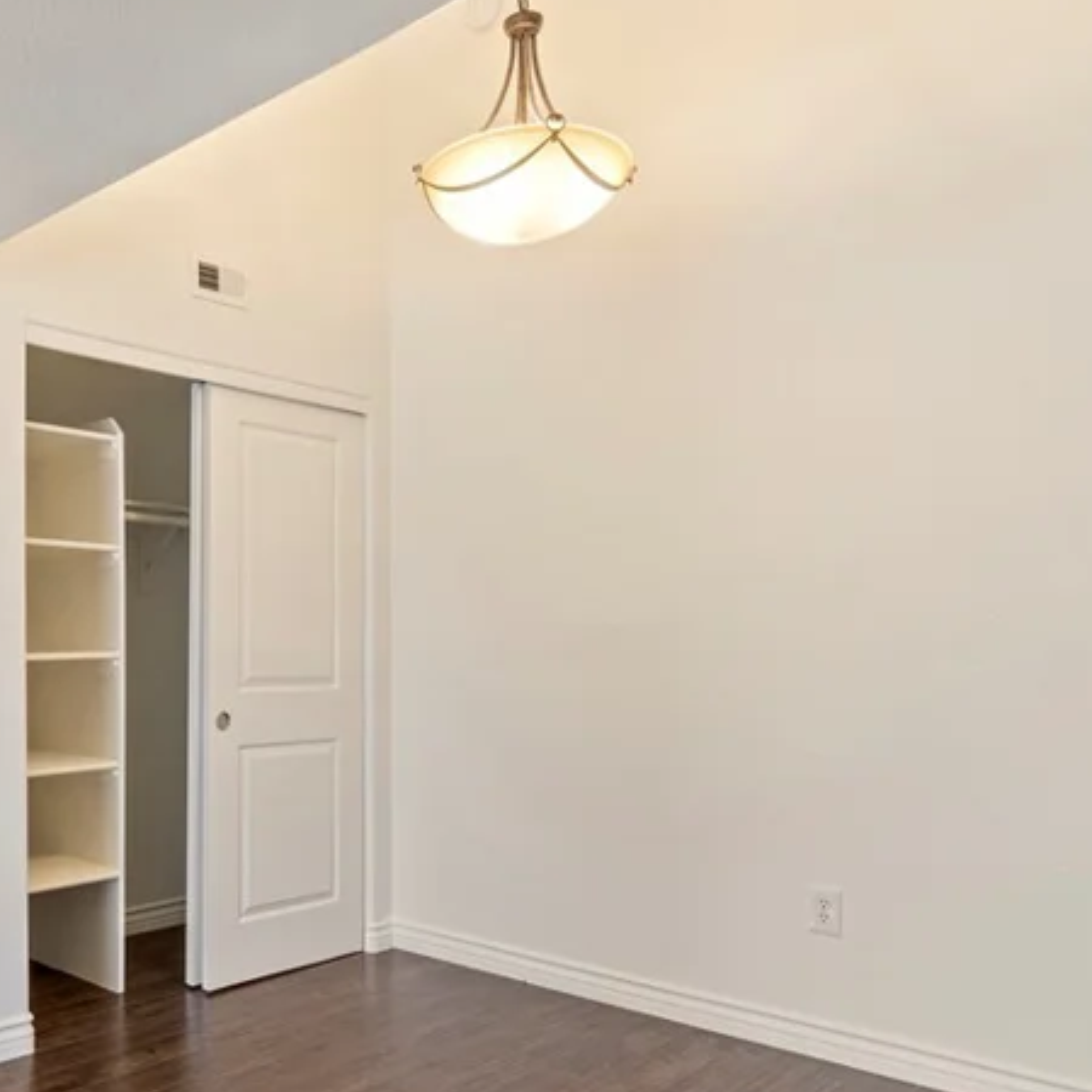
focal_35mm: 29
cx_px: 233
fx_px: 1035
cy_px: 644
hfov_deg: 52.4
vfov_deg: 55.3
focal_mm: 10
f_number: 9
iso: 100
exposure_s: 1.3
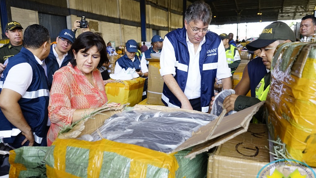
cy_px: 96
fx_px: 268
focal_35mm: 32
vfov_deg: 36.7
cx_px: 157
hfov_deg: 61.0
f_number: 5.6
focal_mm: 30
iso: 1600
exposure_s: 1/320
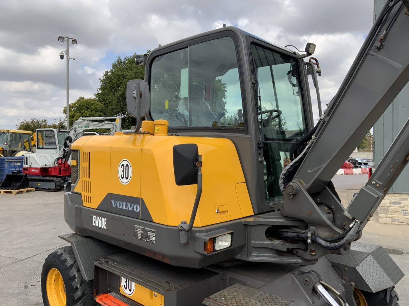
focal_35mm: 29
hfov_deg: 61.7
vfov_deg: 48.2
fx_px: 343
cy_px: 153
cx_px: 204
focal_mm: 3
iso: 16
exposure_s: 1/1377
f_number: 1.8
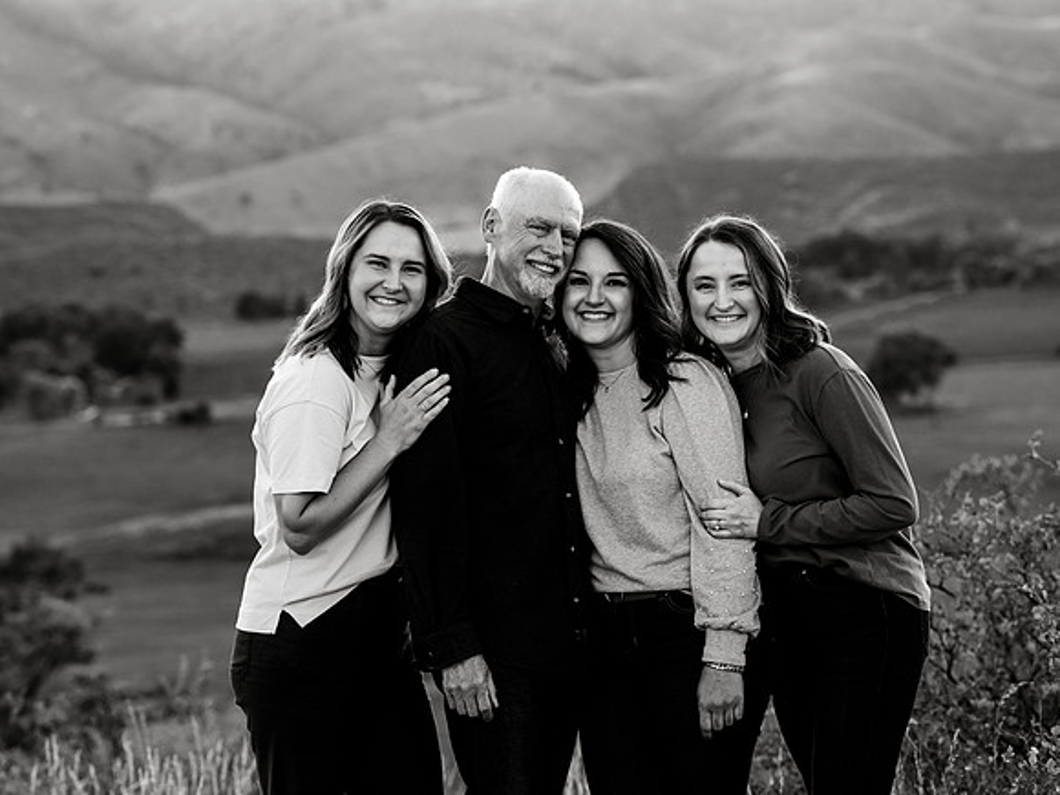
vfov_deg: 13.0
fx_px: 3480
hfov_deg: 17.3
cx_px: 530
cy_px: 398
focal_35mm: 114
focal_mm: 105
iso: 500
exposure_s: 1/160
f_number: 4.5
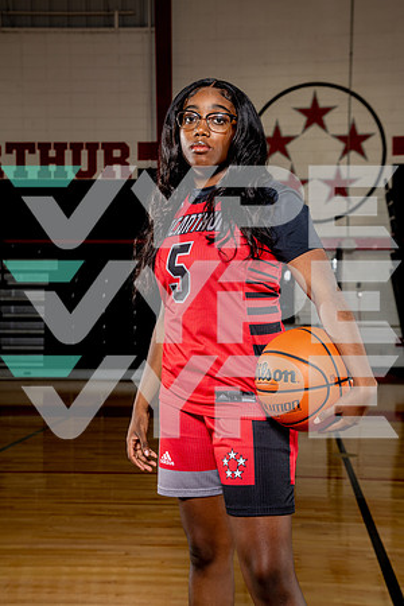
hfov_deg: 24.6
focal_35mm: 55
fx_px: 926
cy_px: 303
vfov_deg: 36.2
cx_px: 202
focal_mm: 55
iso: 320
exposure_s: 1/250
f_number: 6.3
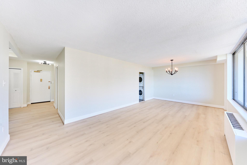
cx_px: 124
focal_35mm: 12
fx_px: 82
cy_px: 82
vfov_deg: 90.0
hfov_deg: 112.6
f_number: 7.1
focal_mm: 12
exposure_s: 1/640
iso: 400
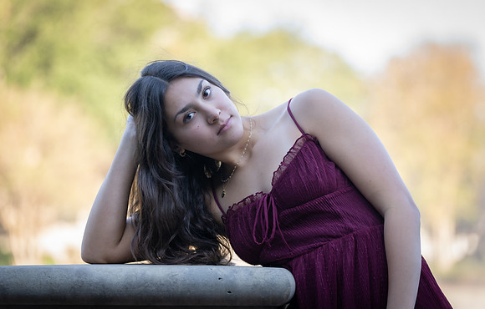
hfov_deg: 15.2
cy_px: 147
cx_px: 244
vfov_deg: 9.8
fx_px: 1814
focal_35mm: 136
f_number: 2.8
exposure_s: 1/320
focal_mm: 129
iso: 200
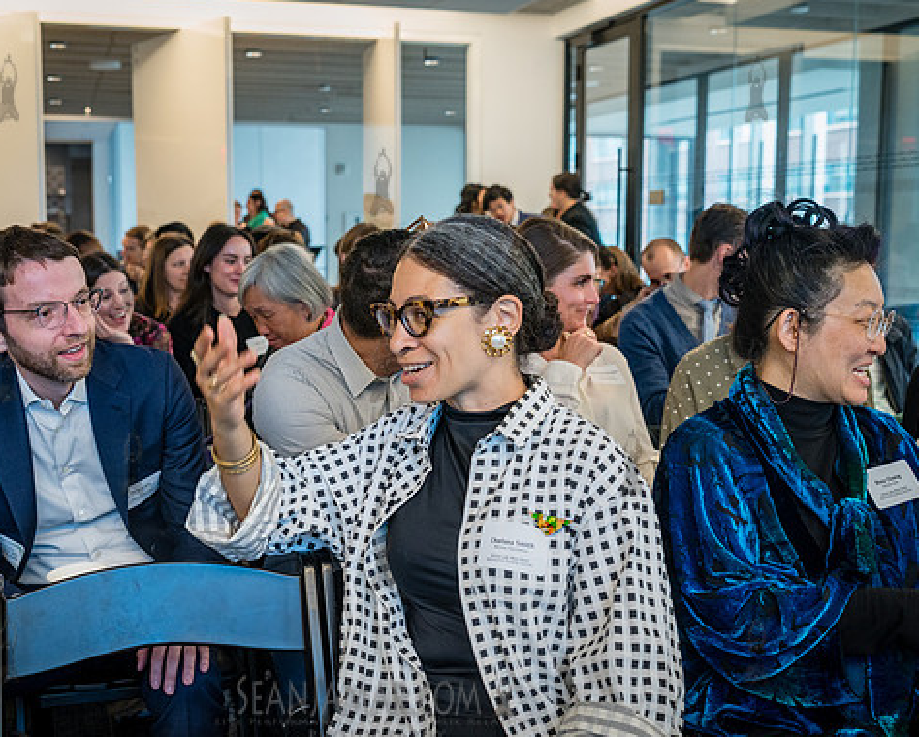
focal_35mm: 41
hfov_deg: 44.6
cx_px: 380
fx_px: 1116
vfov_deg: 36.5
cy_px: 368
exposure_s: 1/100
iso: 2000
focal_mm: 35
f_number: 4
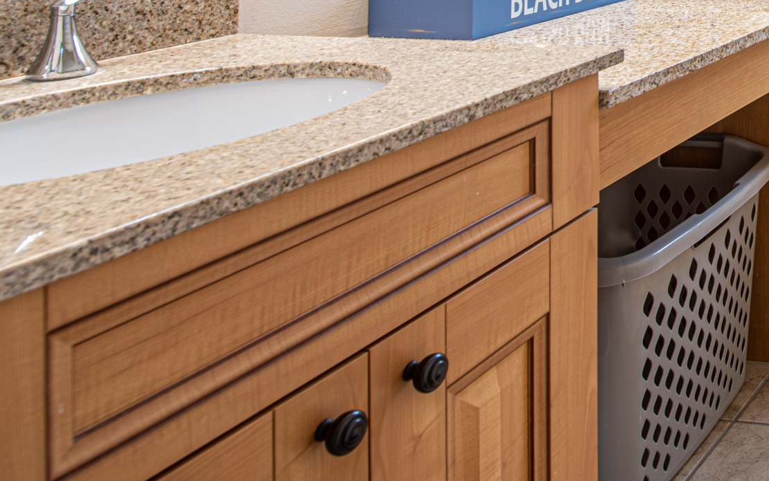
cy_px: -169
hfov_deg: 31.9
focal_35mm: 41
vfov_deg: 26.0
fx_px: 859
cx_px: 1072
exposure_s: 3
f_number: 9
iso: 64
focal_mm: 14
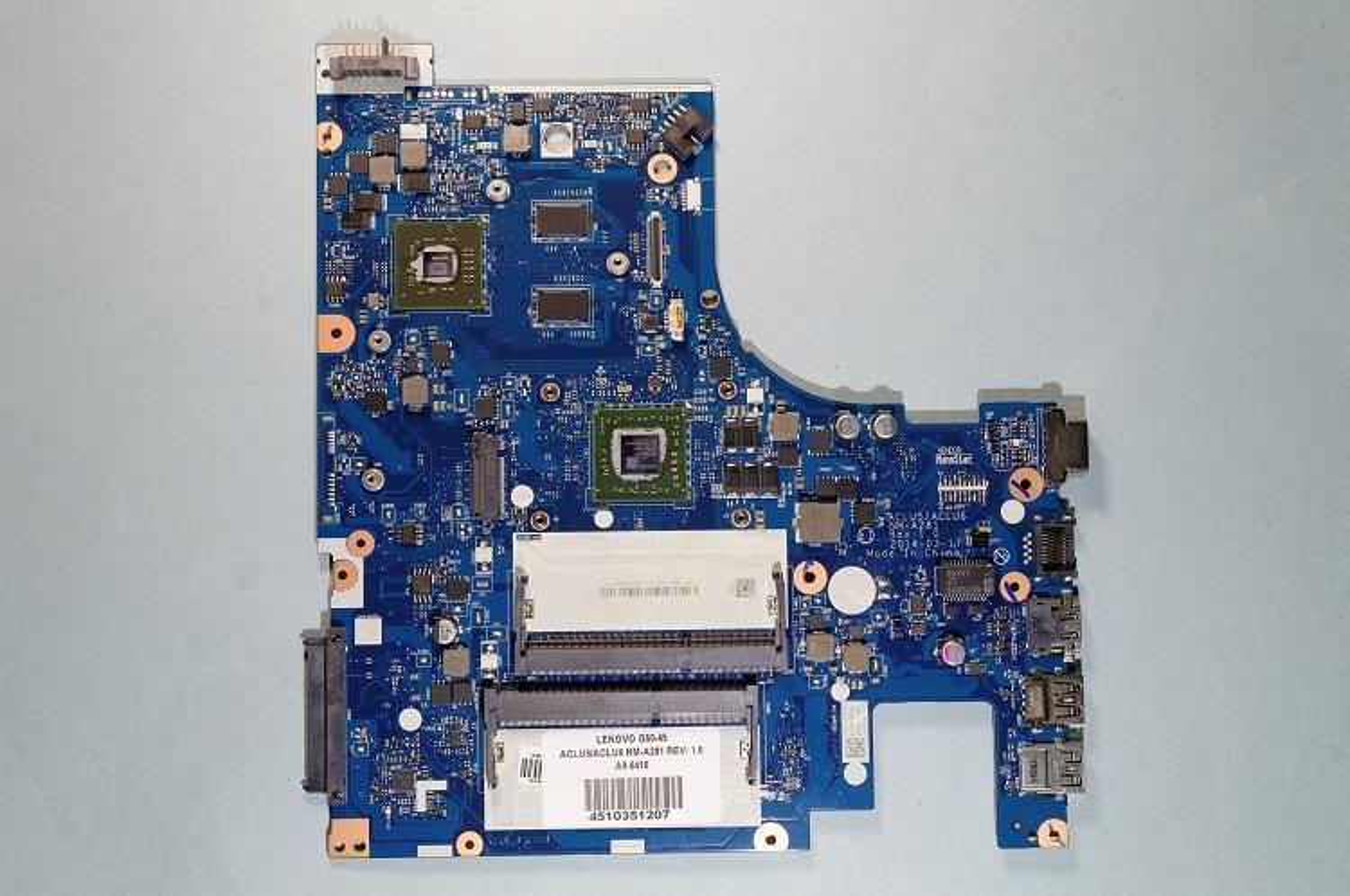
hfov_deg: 51.3
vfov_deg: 35.4
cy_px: 448
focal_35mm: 38
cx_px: 675
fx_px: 1404
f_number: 8
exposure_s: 1/6
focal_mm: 25
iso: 100
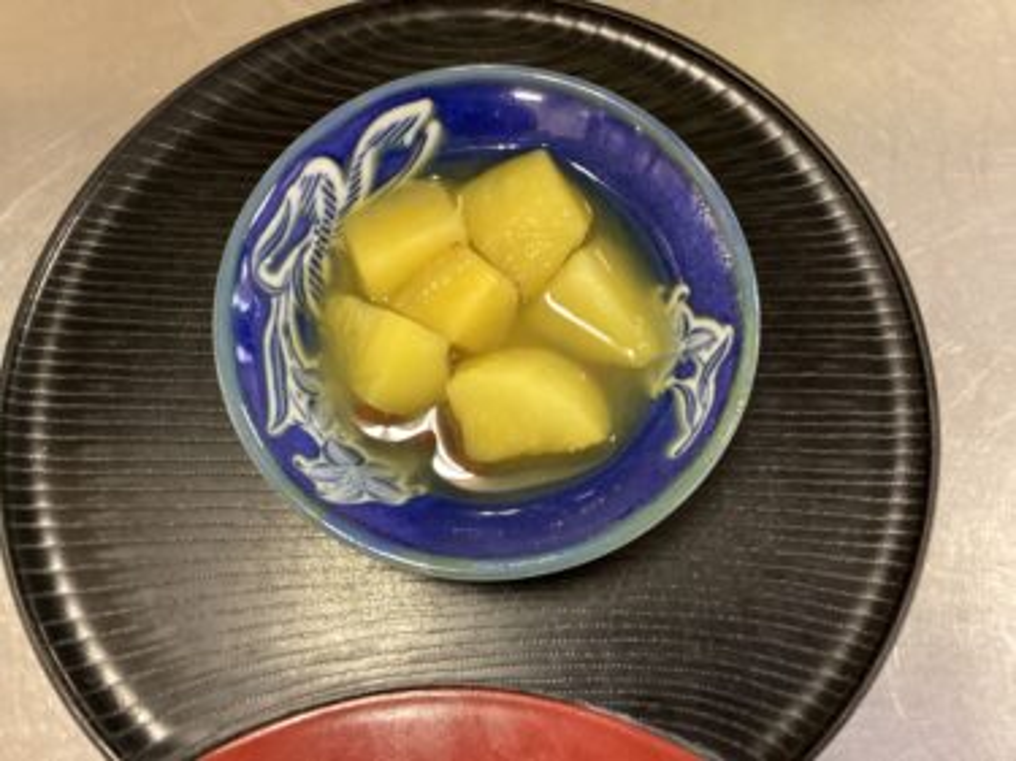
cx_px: 508
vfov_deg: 45.4
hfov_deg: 58.4
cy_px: 380
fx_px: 910
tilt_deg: -77.1
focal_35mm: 31
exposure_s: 1/30
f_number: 2.4
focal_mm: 3.3
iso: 400
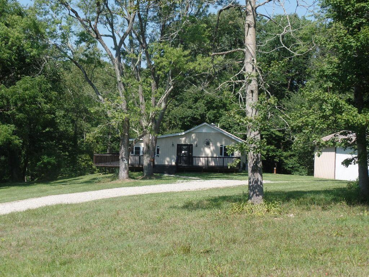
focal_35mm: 78
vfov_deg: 18.9
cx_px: 184
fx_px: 831
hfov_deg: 25.0
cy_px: 138
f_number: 3.8
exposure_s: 1/500
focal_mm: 13.9
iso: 80
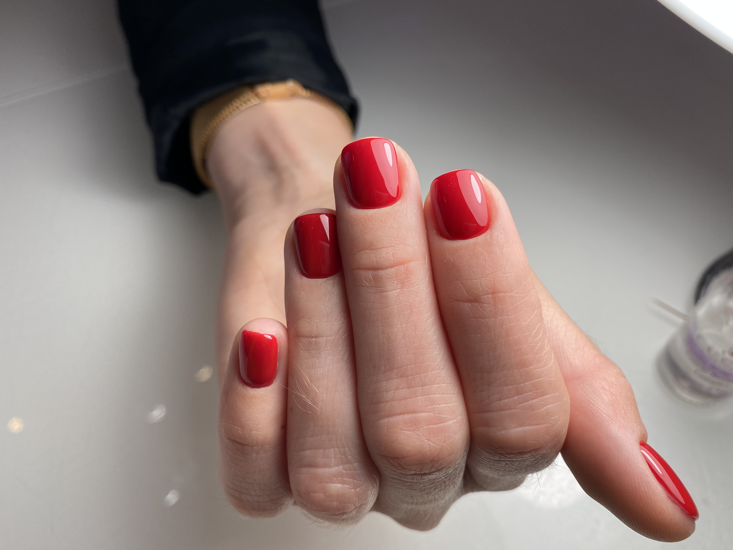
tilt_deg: -56.1
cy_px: 275
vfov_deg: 53.1
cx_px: 366
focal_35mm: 26
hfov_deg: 67.3
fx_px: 551
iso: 32
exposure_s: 1/138
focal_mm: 4.25
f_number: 1.8
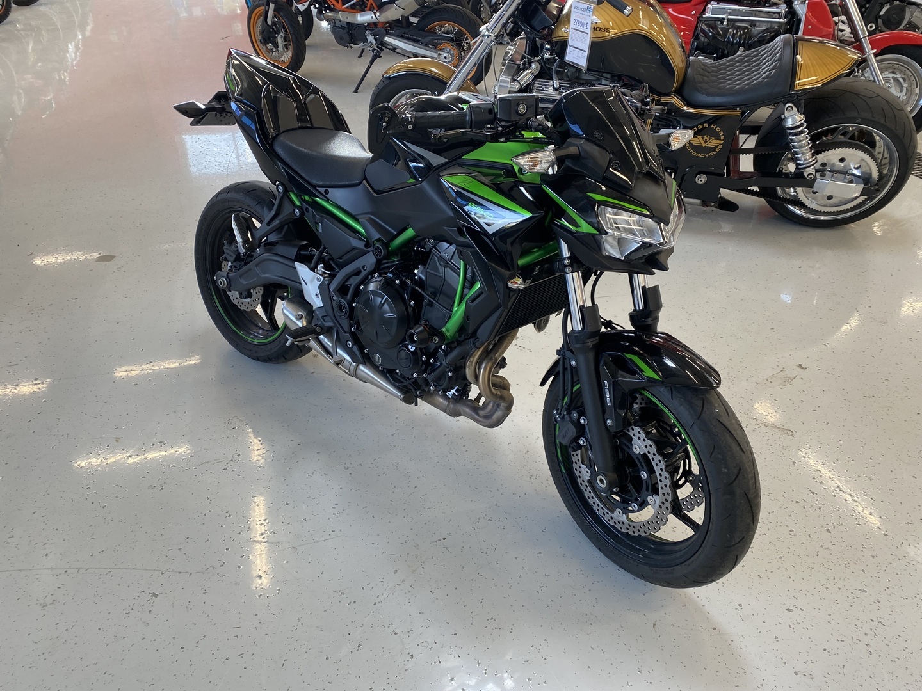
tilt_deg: -35.0
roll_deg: +1.7
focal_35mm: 26
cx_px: 461
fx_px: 693
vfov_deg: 53.1
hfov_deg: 67.3
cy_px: 346
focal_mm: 4.25
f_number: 1.8
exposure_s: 1/100
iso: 100
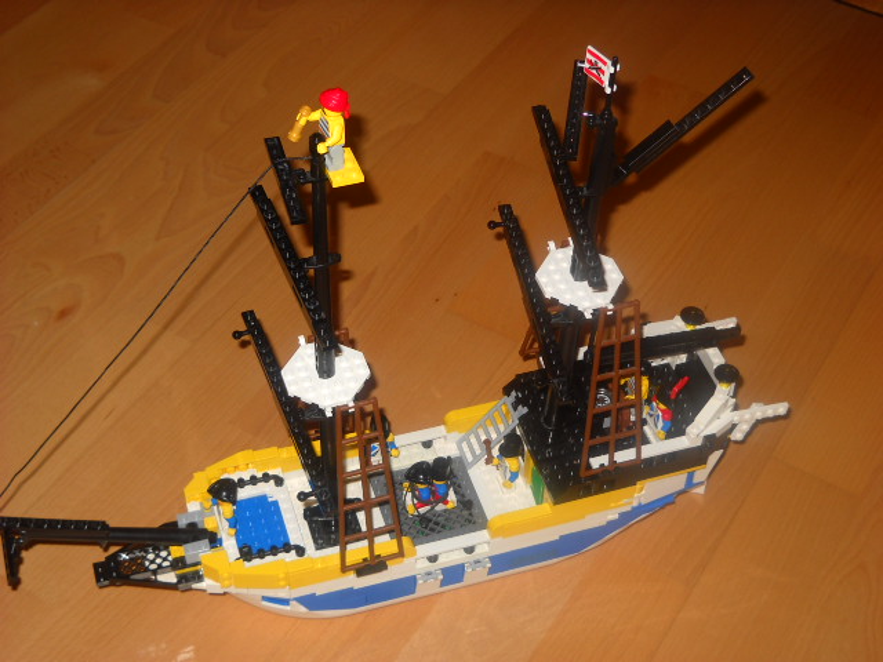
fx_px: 1428
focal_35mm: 56
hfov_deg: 34.3
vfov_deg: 26.1
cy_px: 331
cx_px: 442
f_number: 3.6
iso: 64
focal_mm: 9.24
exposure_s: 1/30
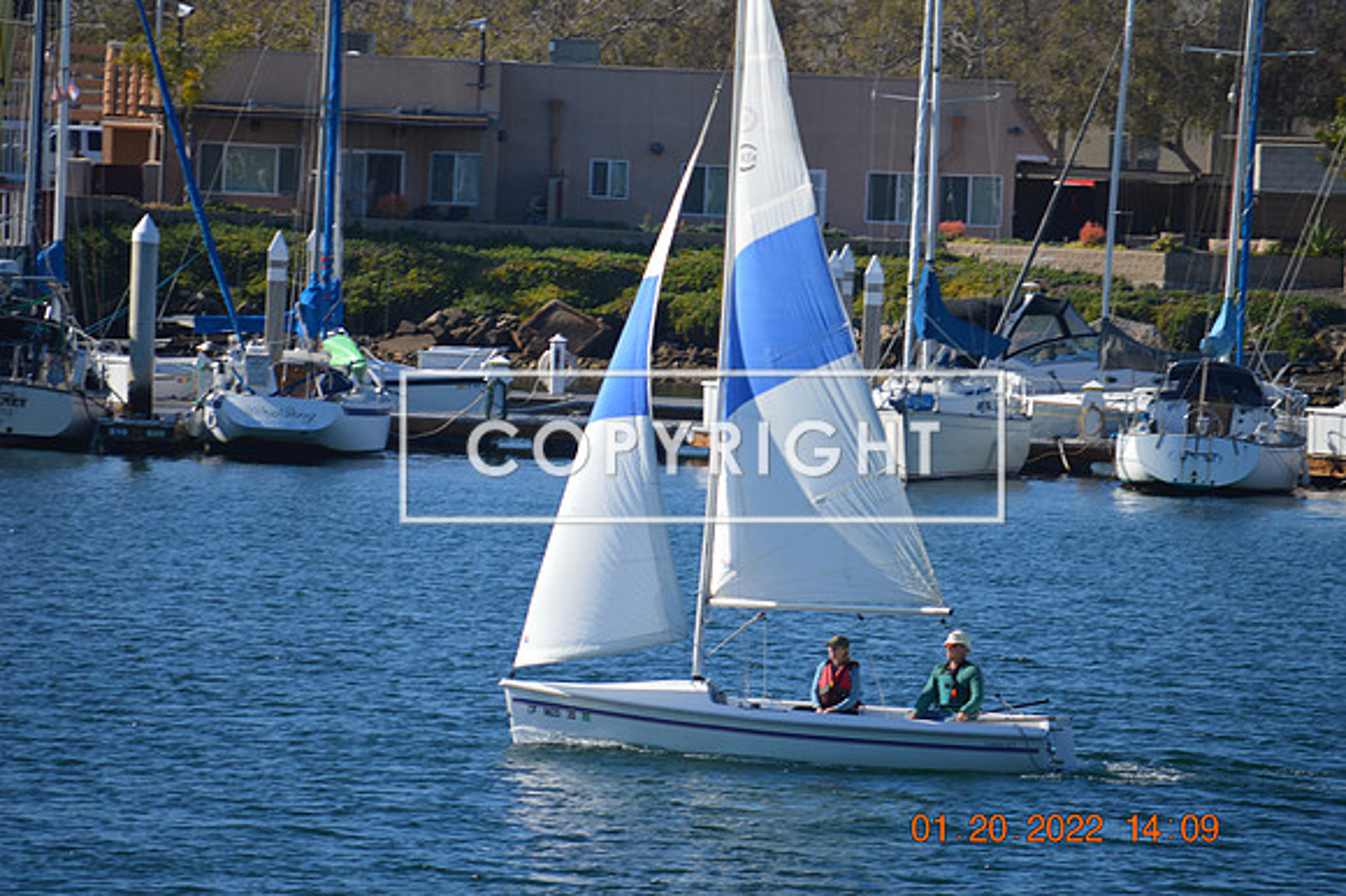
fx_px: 11210
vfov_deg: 4.6
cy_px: 448
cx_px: 673
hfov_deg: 6.9
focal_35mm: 300
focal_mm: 200
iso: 110
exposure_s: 1/500
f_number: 5.6
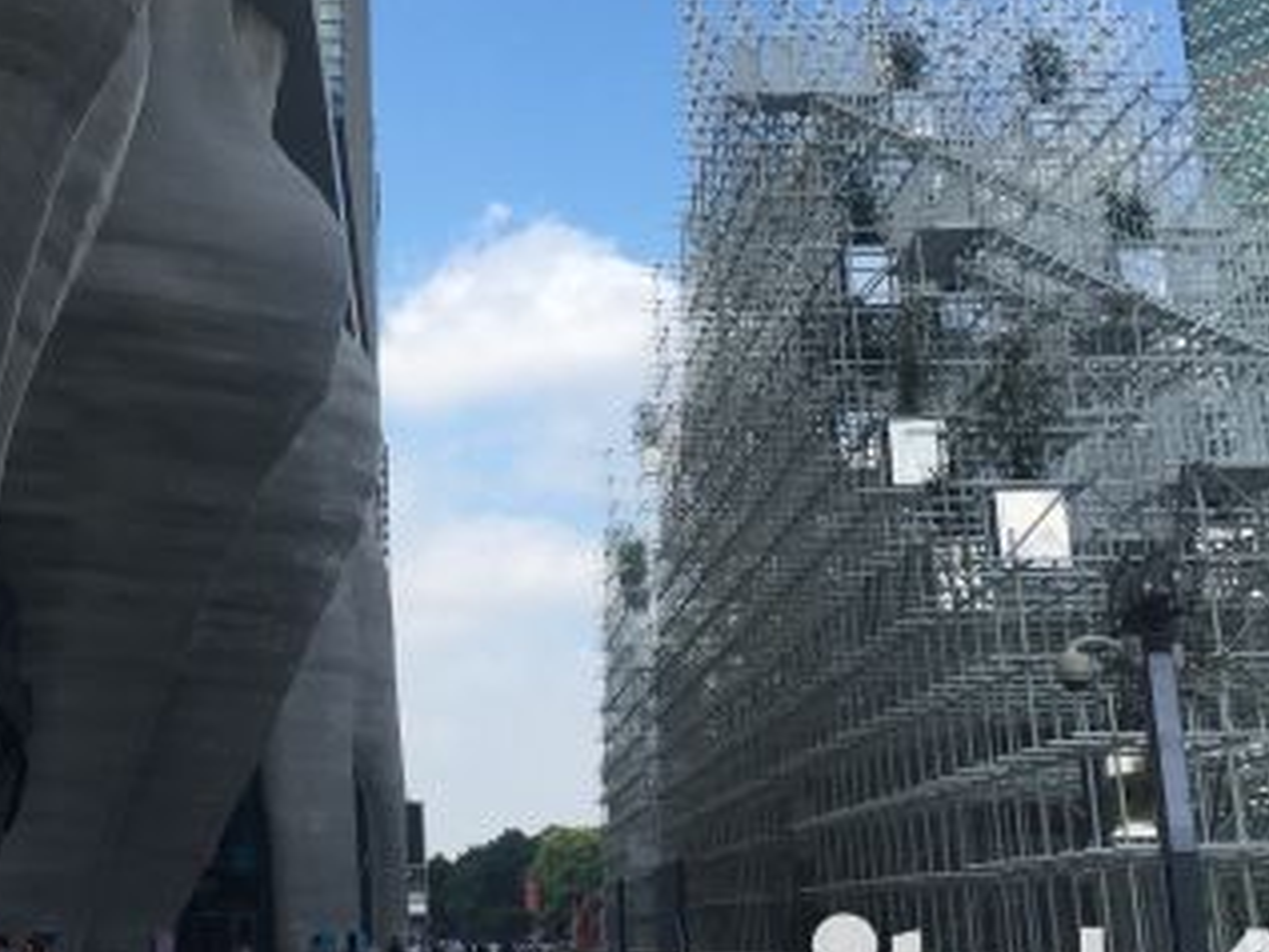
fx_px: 2347
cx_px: 376
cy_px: 166
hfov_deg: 29.9
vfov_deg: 22.6
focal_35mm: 64
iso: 32
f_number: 2.2
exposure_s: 1/1464
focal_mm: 4.15
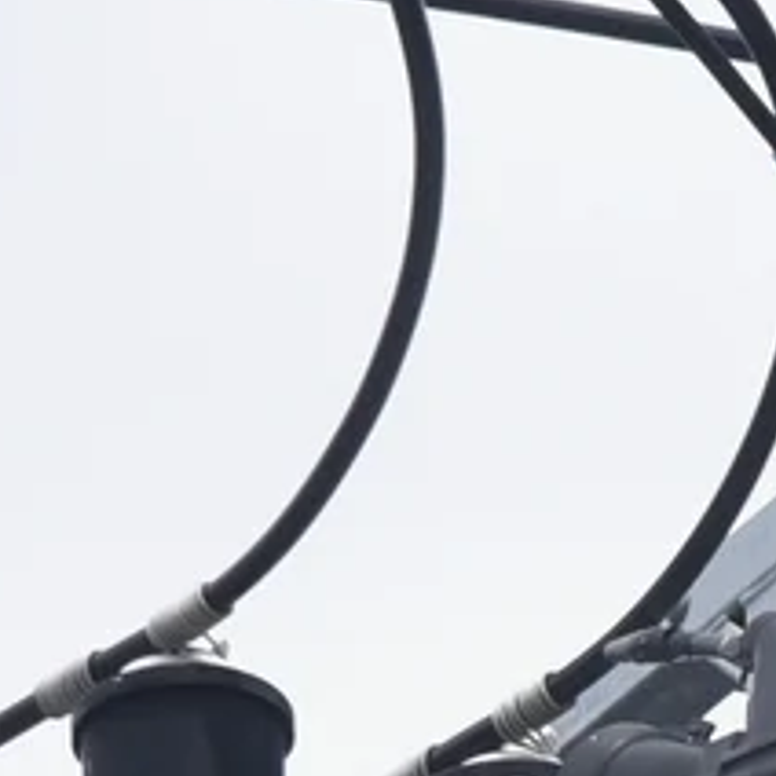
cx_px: 1702
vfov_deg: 2.1
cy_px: 1316
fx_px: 21406
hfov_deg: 2.1
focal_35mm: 844
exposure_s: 1/500
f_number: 8
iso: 320
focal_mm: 105
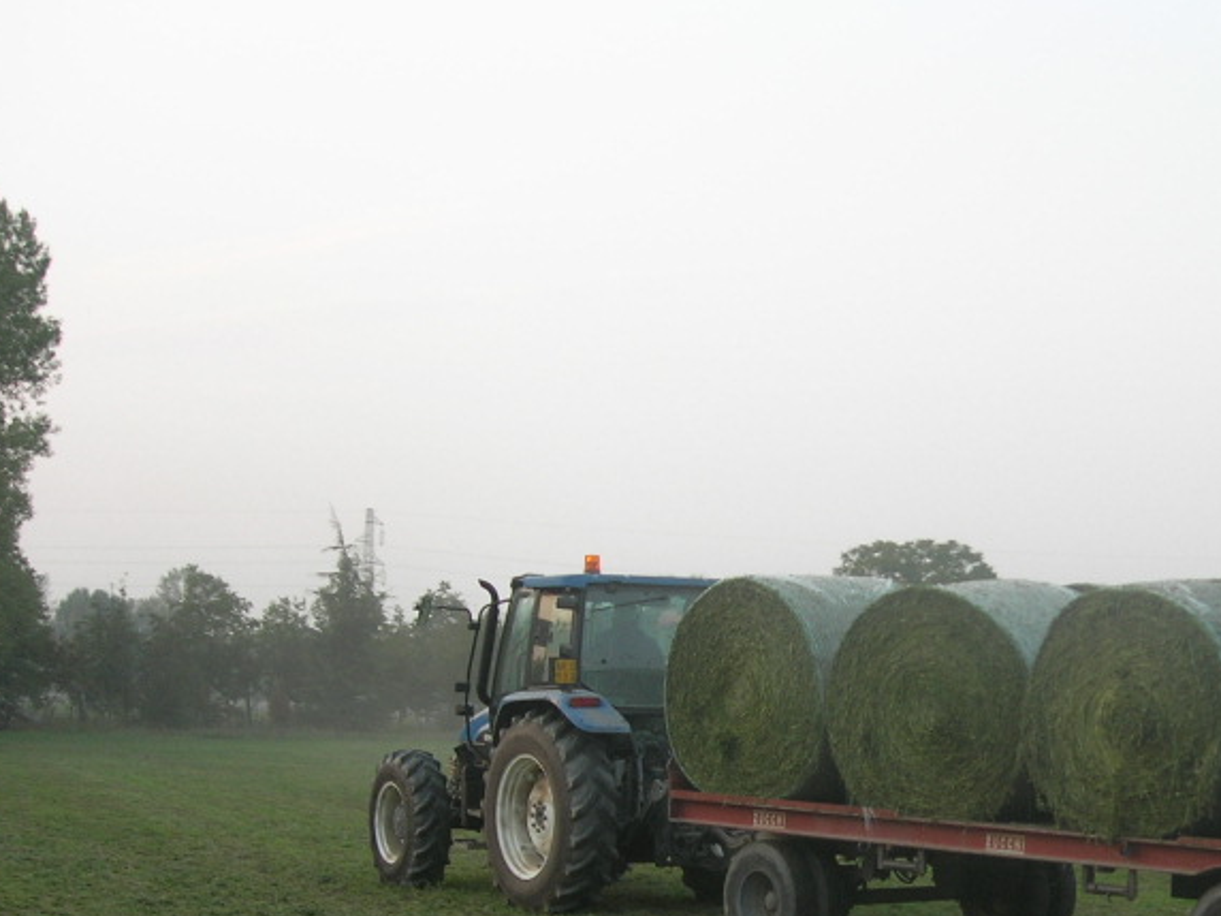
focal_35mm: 68
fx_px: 2399
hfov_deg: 27.8
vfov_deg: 21.2
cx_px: 1027
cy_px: 792
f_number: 2.8
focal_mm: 7.8
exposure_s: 1/97.8
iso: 64
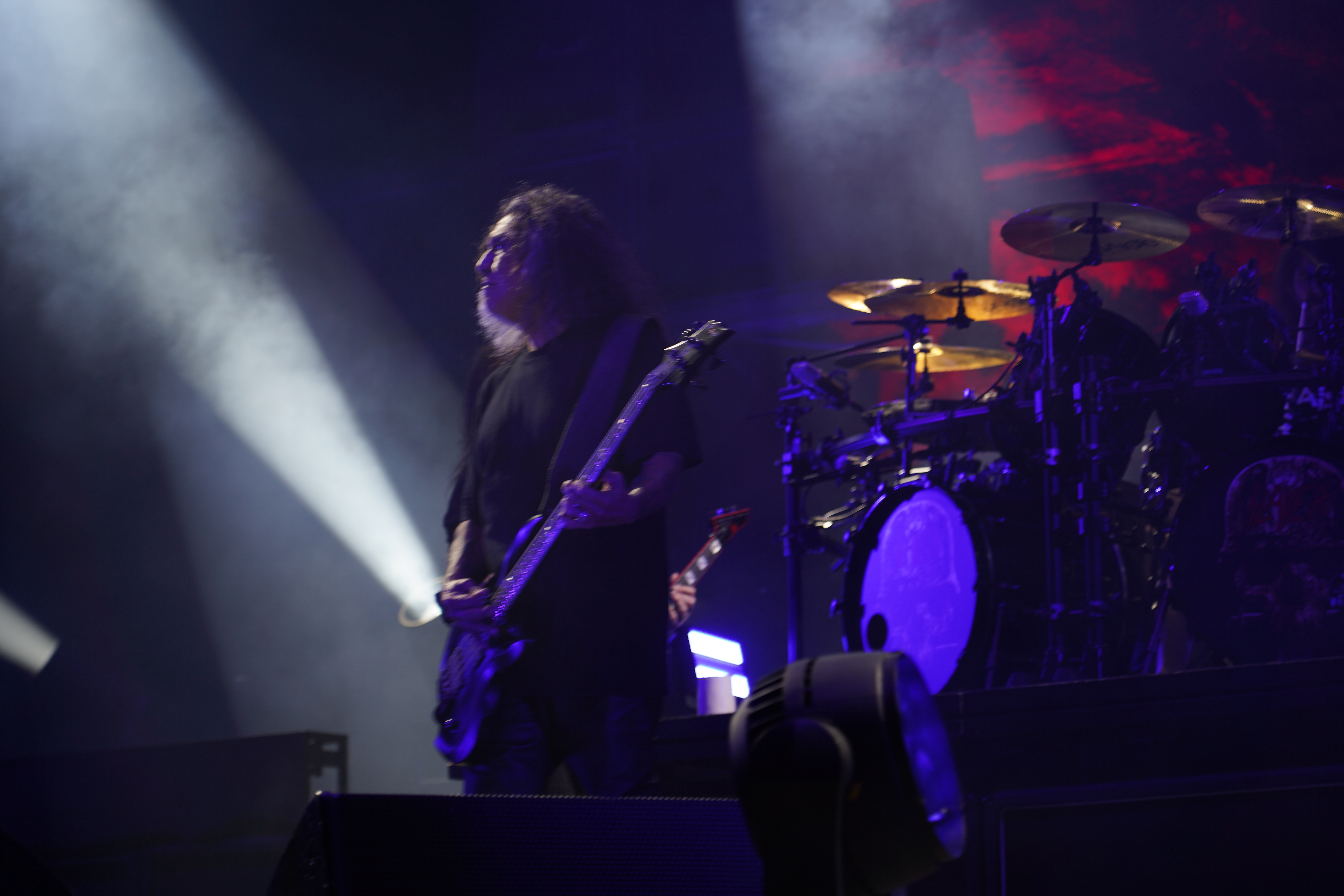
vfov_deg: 13.0
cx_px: 672
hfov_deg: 19.5
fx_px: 3920
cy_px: 448
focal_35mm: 105
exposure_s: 1/125
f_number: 4
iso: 160
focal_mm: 105
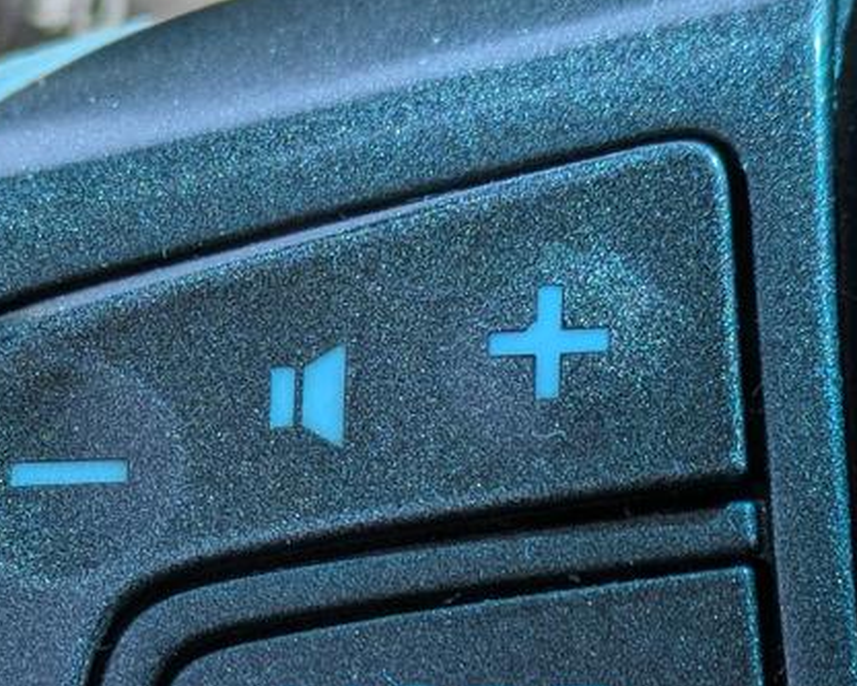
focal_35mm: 153
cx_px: 434
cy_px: 738
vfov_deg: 10.0
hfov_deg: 12.6
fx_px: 3882
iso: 41
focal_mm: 5.43
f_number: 1.89
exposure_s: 1/430
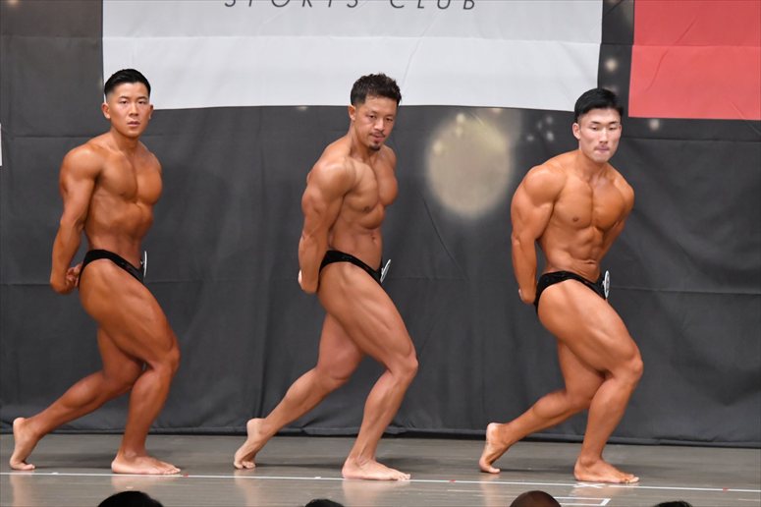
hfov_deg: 8.6
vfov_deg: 5.7
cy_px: 254
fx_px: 5071
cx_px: 380
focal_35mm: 240
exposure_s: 1/400
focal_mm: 160
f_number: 5.6
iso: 6400
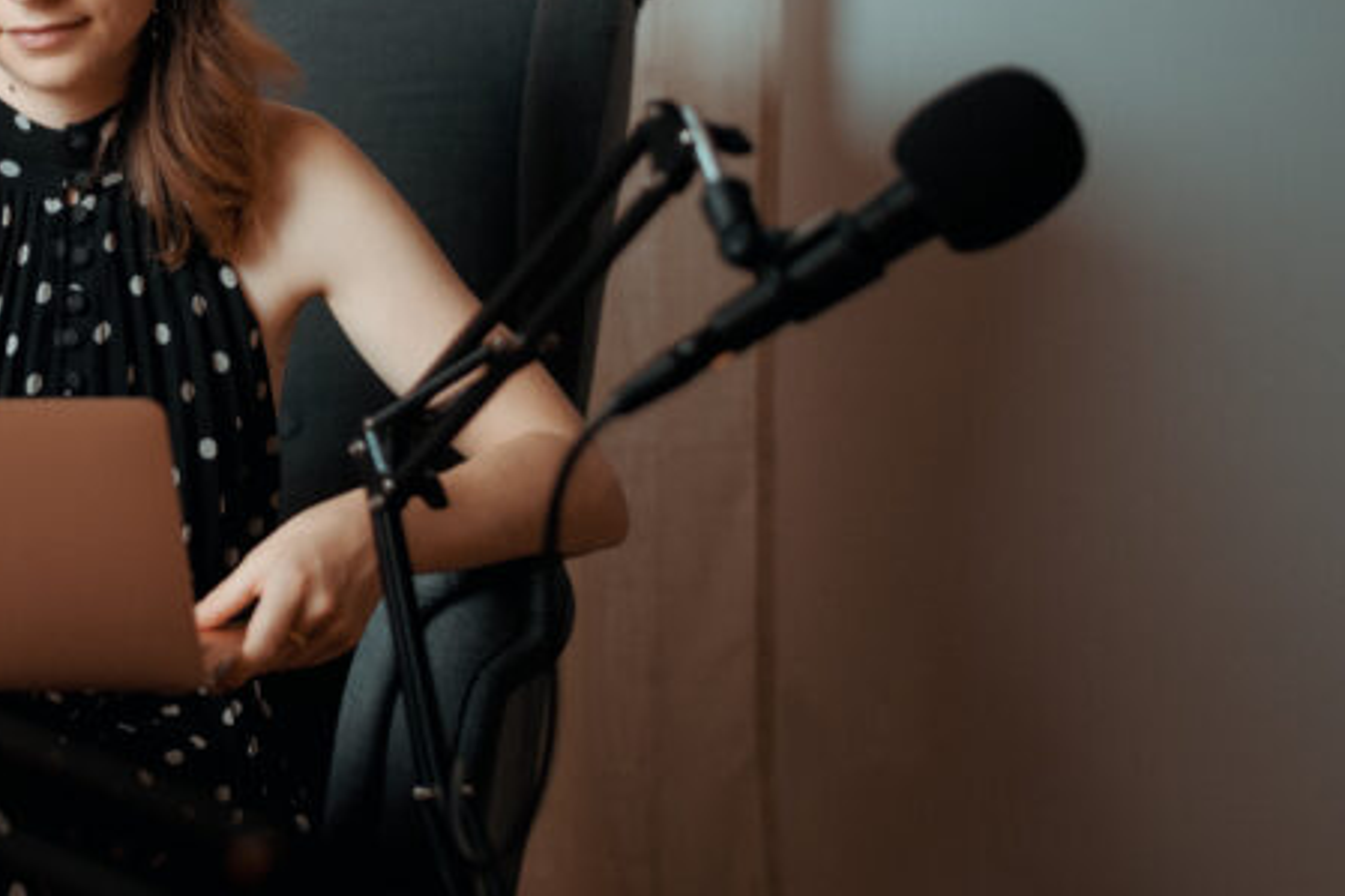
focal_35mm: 114
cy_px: 262
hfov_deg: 17.5
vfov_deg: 12.0
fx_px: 4257
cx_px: 3
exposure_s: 1/200
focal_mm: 50
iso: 400
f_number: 1.8
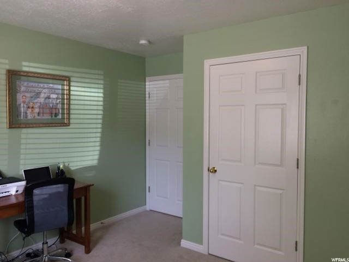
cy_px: 131
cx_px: 174
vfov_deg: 48.2
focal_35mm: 29
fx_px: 292
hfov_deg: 61.7
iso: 40
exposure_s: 1/40
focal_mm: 4.15
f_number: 2.2
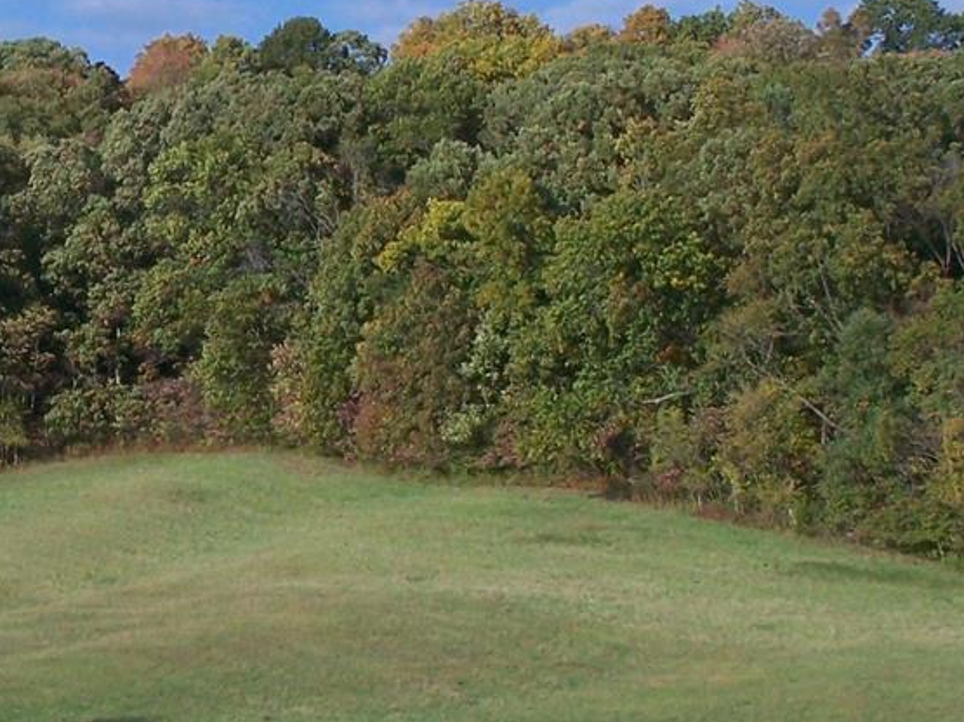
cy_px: 293
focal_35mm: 199
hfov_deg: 9.9
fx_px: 5541
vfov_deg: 7.5
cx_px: 106
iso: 64
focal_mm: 11.5
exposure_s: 1/320
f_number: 4.5
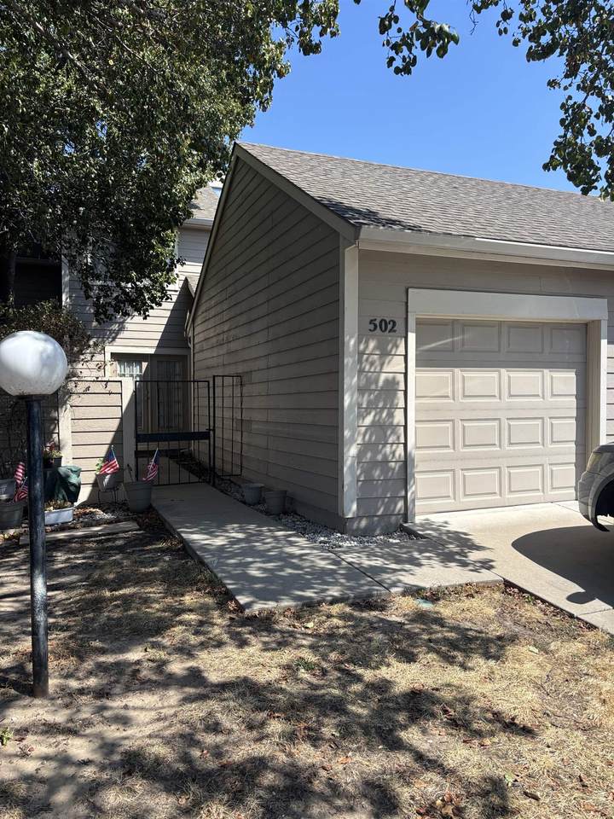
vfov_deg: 67.3
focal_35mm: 26
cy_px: 410
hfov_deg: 53.1
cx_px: 307
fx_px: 615
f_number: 1.6
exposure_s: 1/1845
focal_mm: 5.96
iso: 50
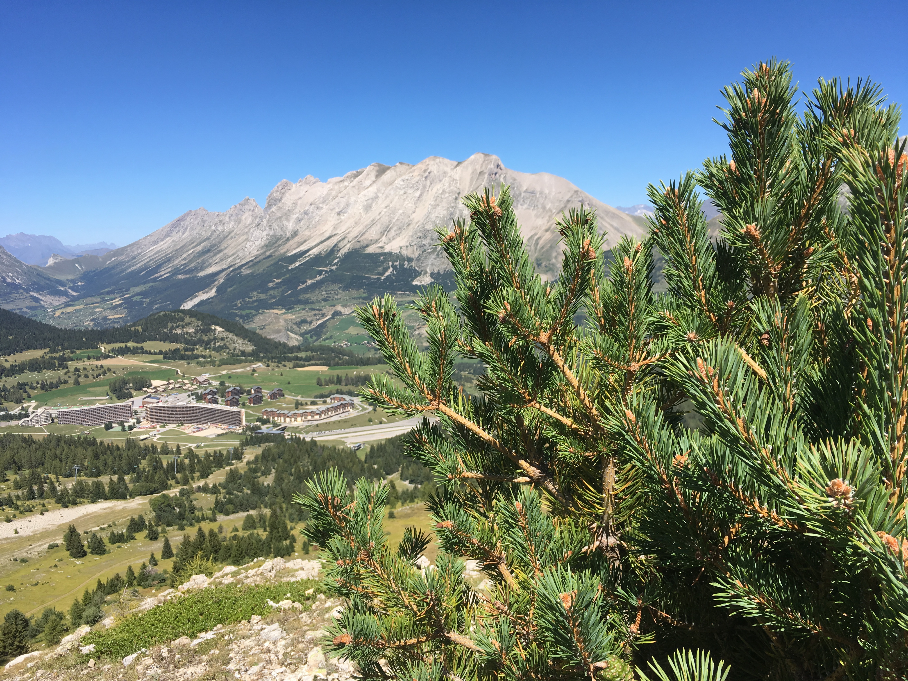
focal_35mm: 29
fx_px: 761
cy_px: 340
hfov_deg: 61.7
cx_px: 454
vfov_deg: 48.2
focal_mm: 4.15
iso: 25
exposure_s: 1/1374
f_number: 2.2
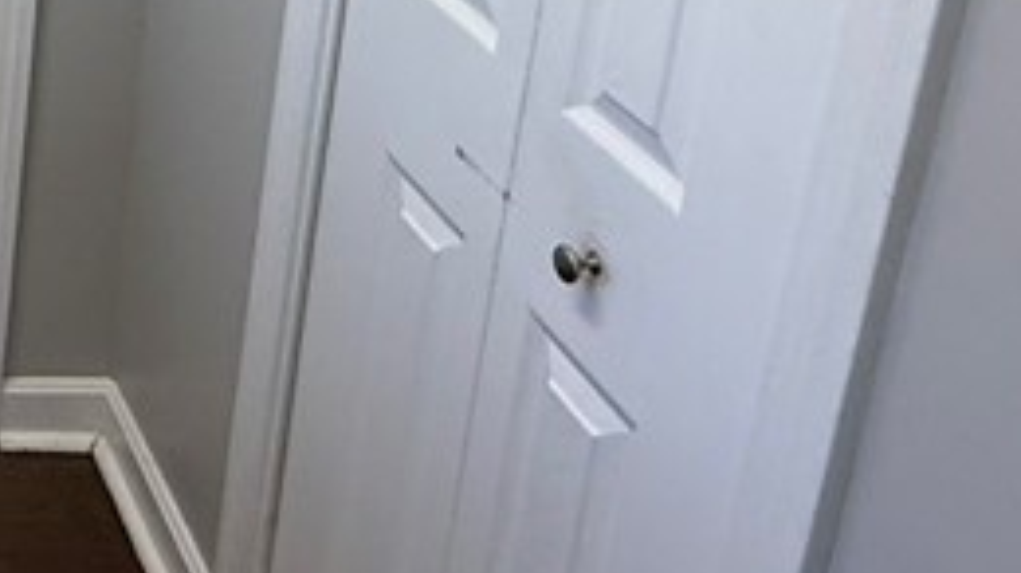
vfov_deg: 17.8
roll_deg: -0.6
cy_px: -306
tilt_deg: -13.2
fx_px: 1624
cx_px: -381
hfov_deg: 27.6
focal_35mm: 60
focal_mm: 2.22
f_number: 2.2
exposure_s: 1/120
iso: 160
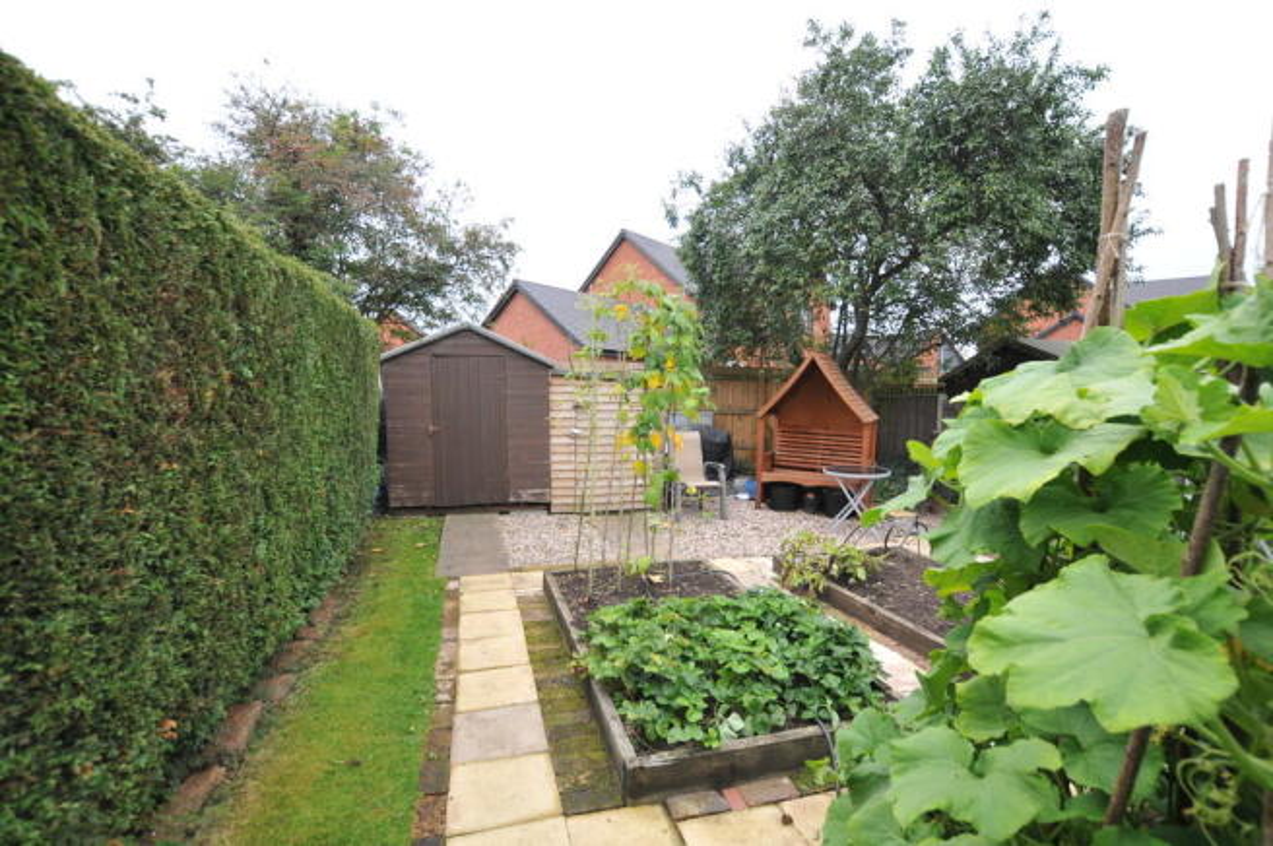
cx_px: 636
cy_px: 423
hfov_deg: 100.4
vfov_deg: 77.2
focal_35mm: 15
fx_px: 530
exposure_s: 1/100
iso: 200
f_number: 5
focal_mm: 10
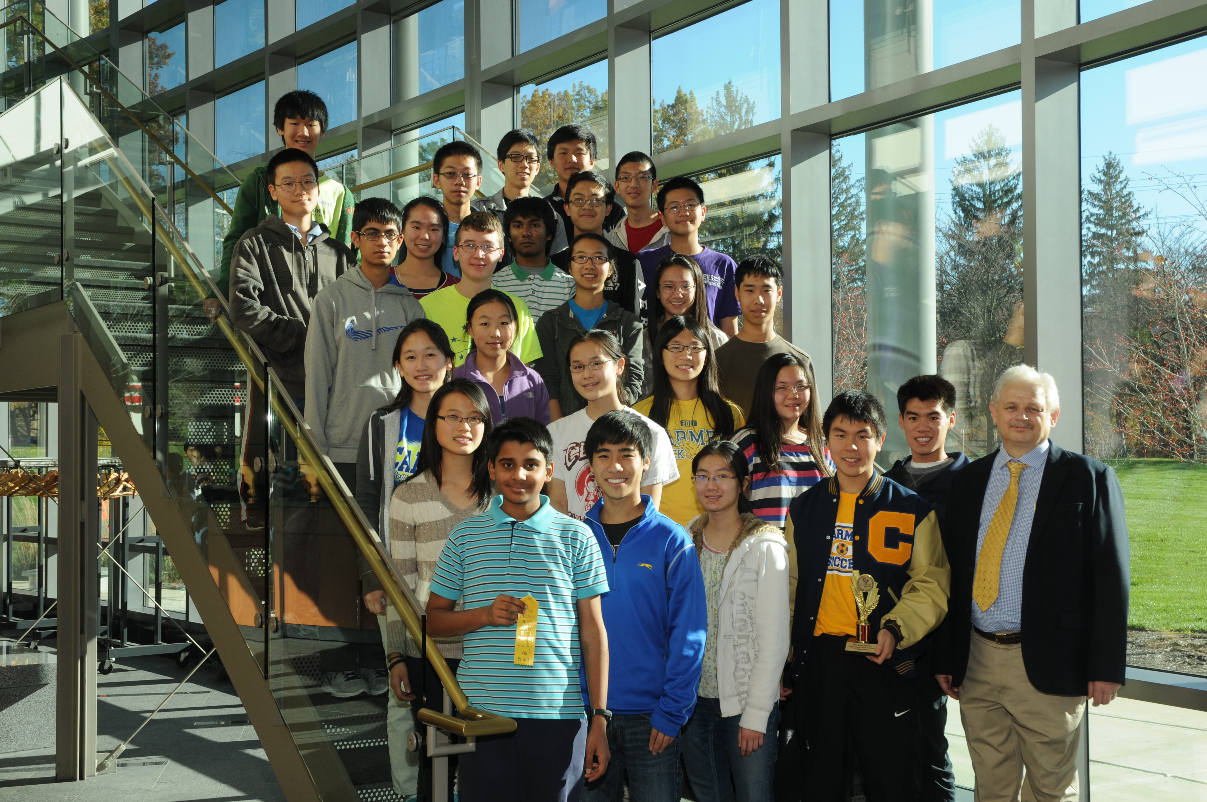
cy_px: 401
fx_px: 1708
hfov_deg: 38.9
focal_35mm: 51
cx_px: 604
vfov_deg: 26.4
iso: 200
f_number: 8
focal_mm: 34
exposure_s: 1/100
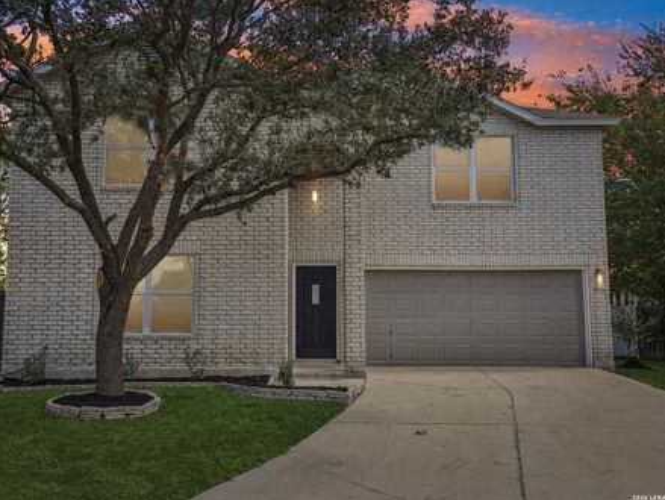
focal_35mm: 35
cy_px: 249
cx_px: 303
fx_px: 673
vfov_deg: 40.8
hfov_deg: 52.5
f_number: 8
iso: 200
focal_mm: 32
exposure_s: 1/160
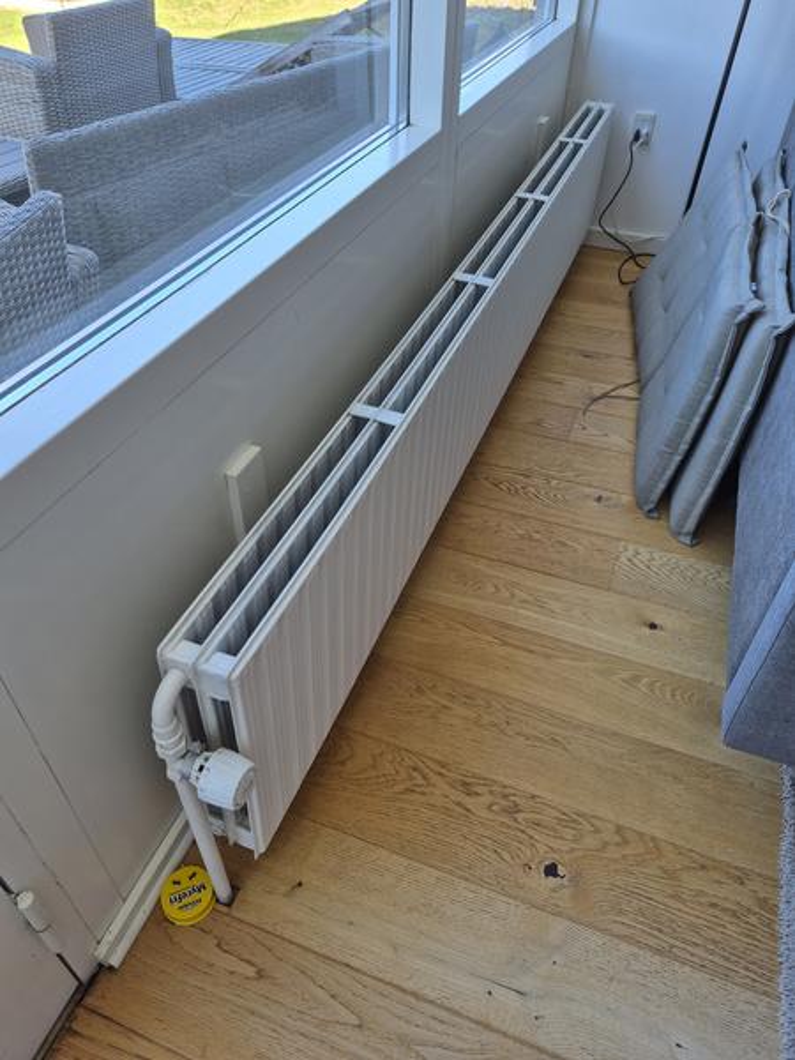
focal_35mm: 23
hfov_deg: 58.9
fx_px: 704
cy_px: 530
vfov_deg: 73.9
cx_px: 398
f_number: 1.8
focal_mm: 5.4
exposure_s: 1/180
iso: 50
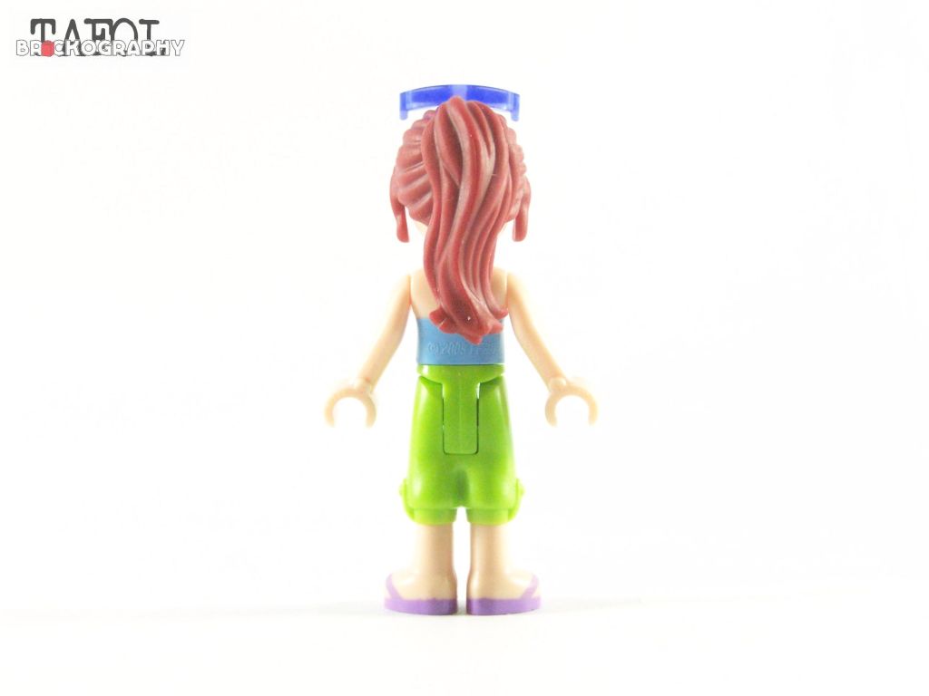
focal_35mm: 82
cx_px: 464
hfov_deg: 23.8
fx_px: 2201
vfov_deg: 18.0
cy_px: 348
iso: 400
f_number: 4
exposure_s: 1/60
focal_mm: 13.7
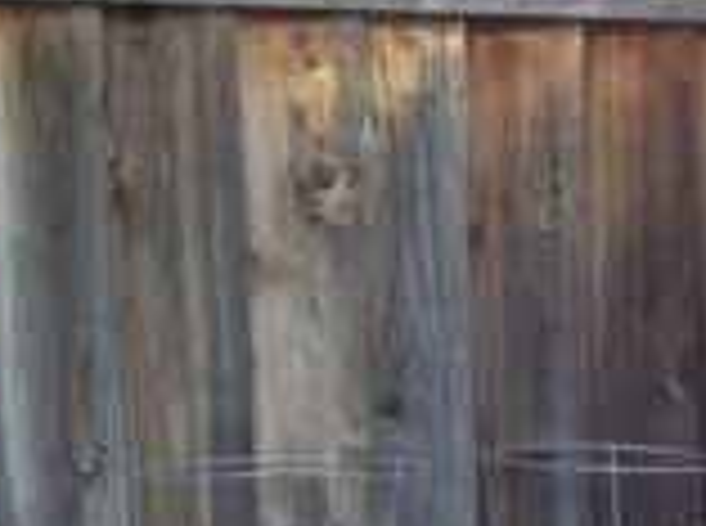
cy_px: 872
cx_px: 1223
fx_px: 2910
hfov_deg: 12.7
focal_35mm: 143
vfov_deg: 9.9
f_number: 2.4
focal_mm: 4.28
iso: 100
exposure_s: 1/120
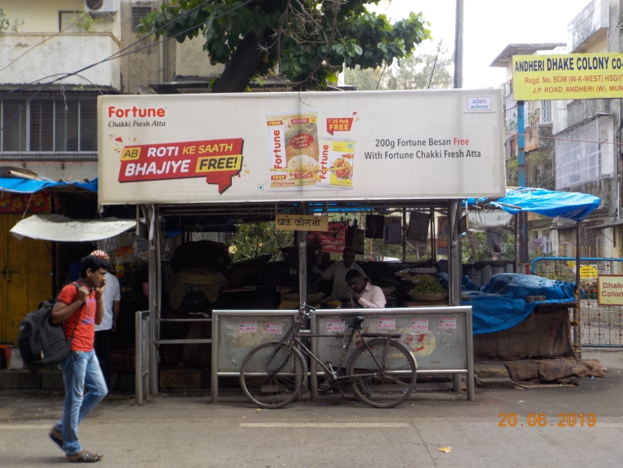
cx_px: 312
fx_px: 684
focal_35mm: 38
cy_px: 234
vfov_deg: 37.7
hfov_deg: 49.0
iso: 125
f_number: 3.7
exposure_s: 1/125
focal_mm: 5.2
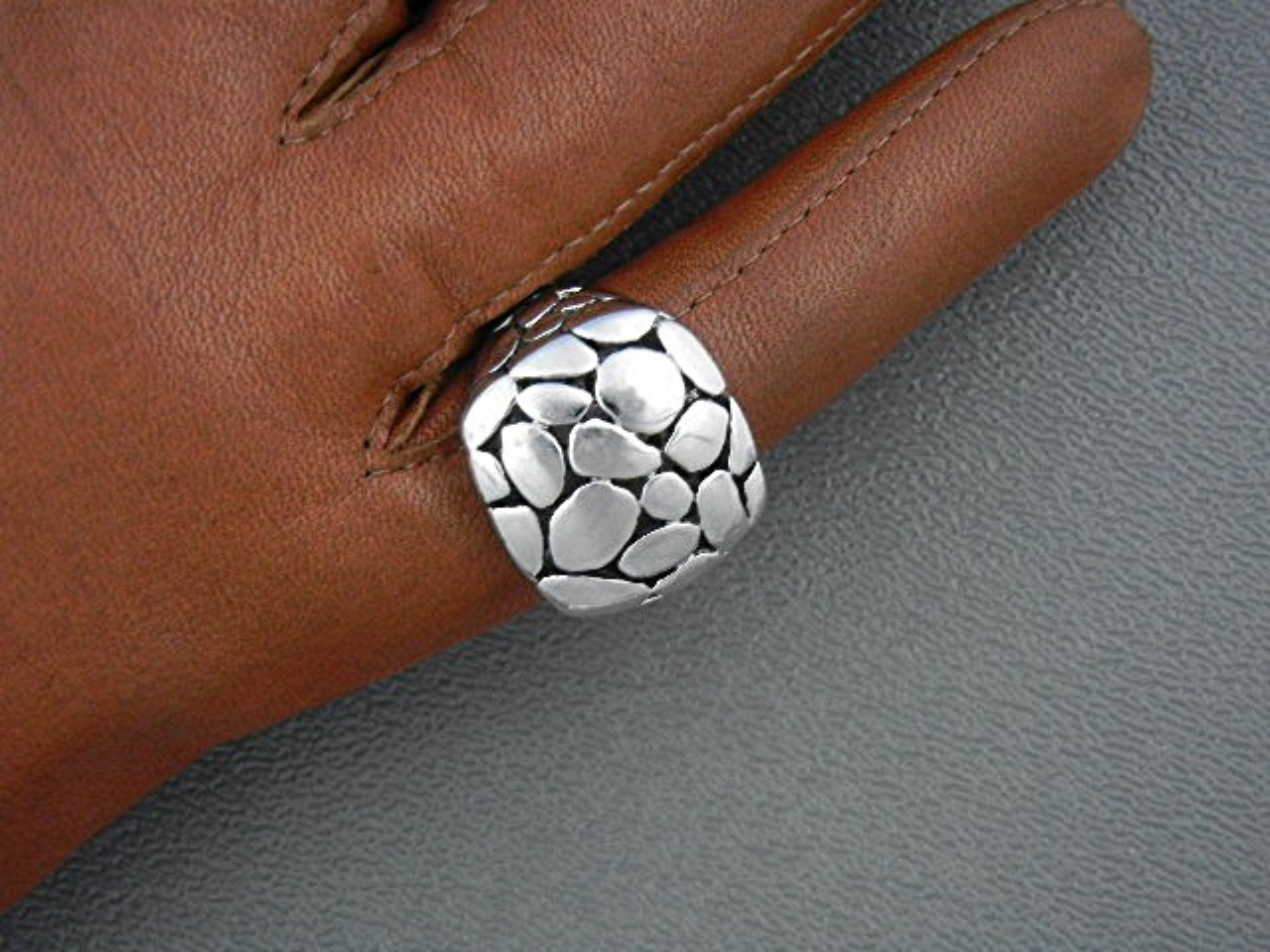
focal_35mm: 77
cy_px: 476
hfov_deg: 25.3
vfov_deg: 19.1
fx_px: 2825
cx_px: 635
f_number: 4.3
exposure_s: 1/6.6
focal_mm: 13.9
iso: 200
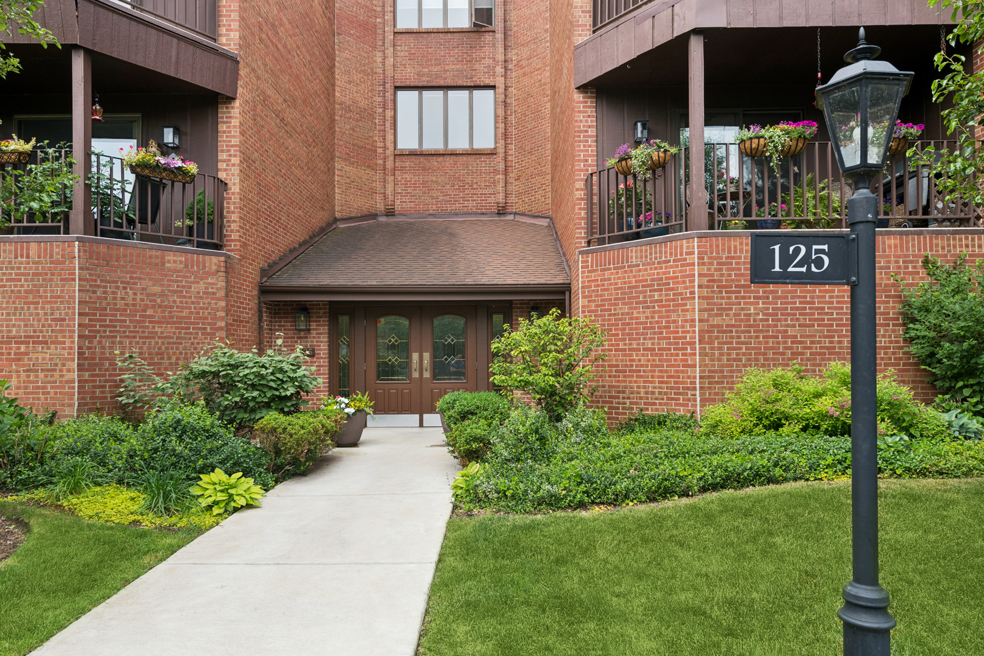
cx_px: 492
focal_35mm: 24
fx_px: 656
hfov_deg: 73.7
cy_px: 328
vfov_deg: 53.1
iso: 250
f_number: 8
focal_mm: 24
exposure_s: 1/160
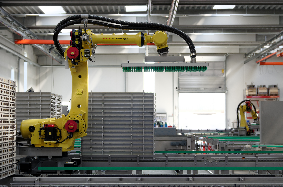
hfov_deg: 27.0
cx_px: 142
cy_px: 94
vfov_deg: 18.1
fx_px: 588
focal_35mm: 75
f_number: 2.8
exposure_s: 1/45
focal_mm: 50
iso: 100
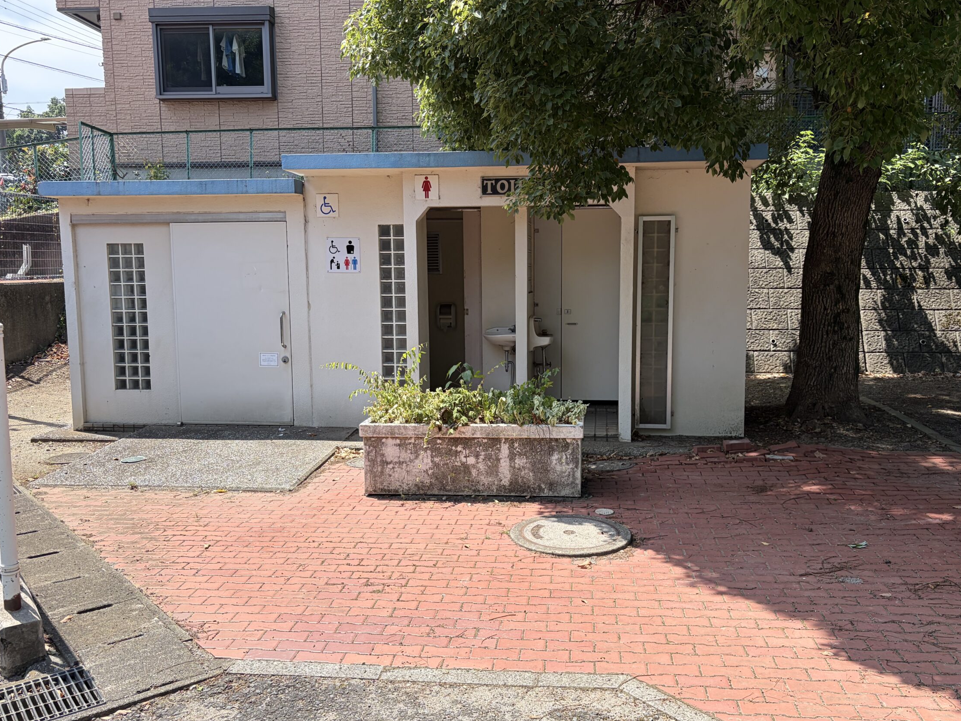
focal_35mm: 30
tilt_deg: -6.2
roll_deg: +1.0
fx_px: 833
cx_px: 502
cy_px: 364
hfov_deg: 59.9
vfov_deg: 46.8
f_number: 1.6
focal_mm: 5.96
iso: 50
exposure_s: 1/1550
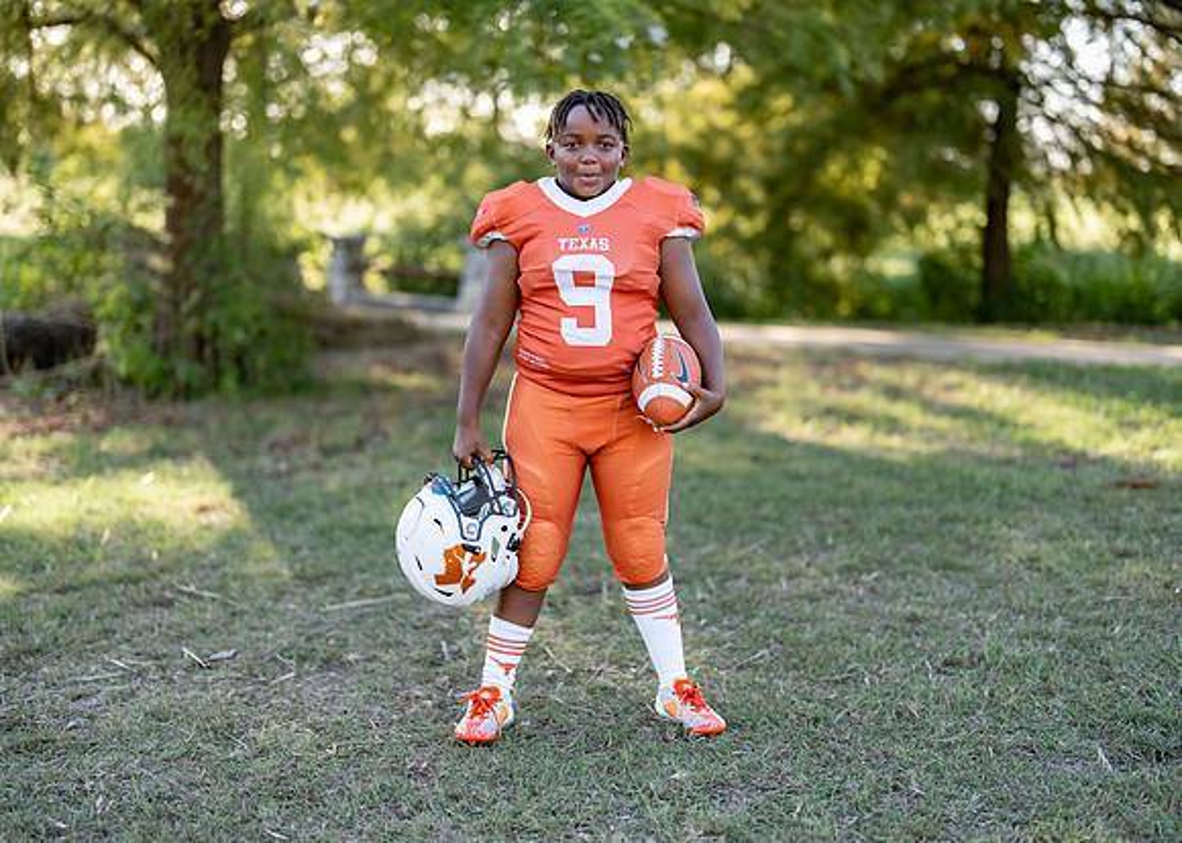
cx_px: 591
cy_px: 422
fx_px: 1758
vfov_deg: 27.0
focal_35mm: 52
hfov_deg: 37.2
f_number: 1.2
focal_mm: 50
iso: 100
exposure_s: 1/1250
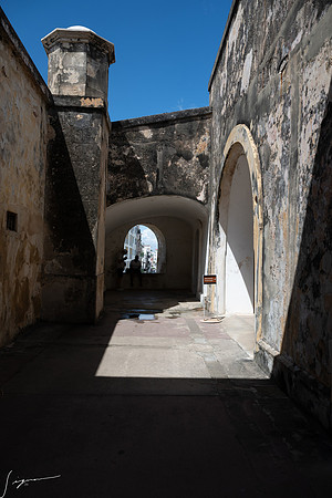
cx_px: 166
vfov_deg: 64.6
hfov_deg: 45.7
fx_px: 394
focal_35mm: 28
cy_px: 249
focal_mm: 28.5
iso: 160
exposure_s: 1/200
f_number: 8
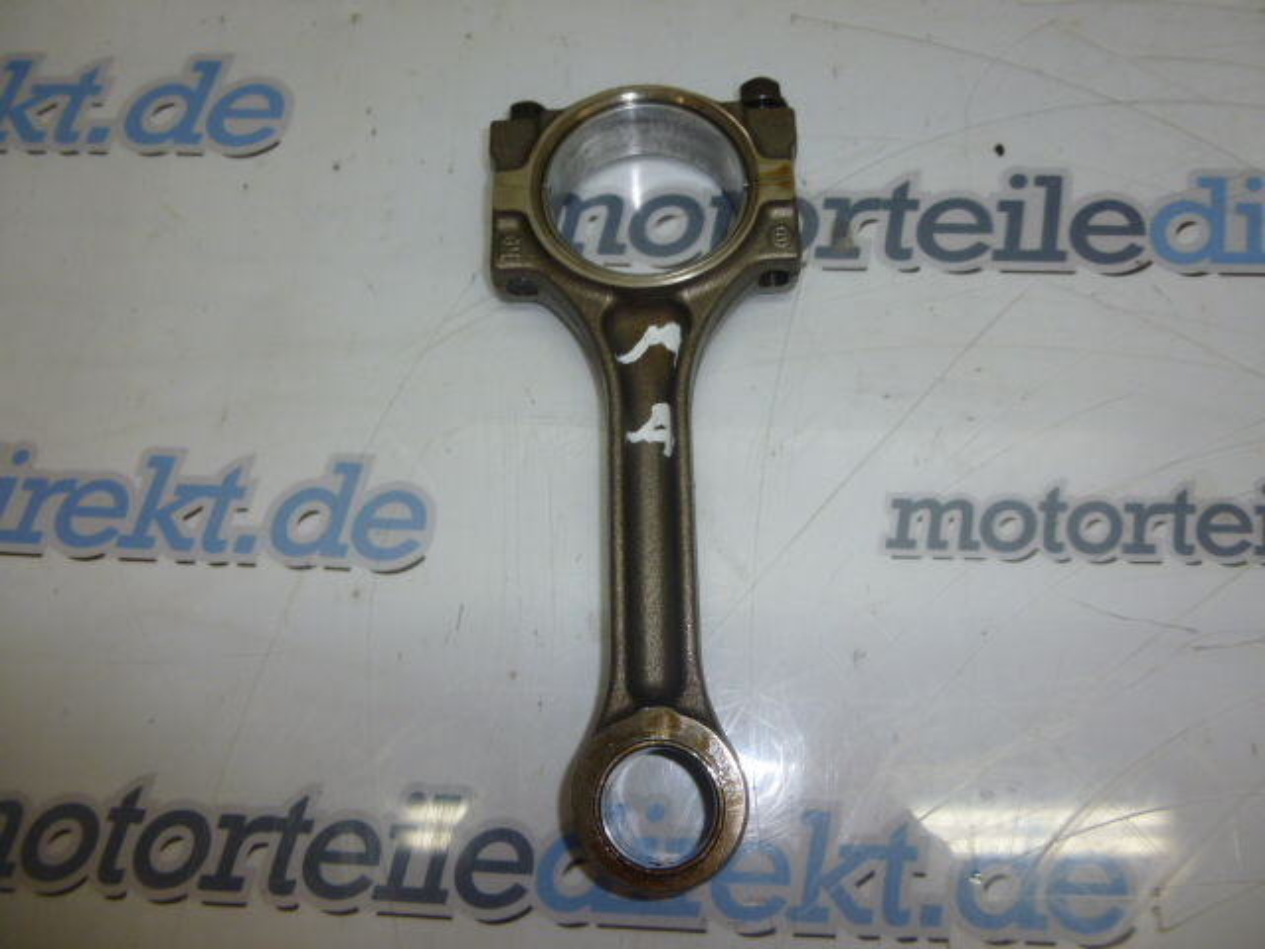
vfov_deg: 54.9
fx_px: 914
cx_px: 632
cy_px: 474
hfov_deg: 69.4
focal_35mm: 25
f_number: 3.1
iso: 100
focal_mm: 4.5
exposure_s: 1/60
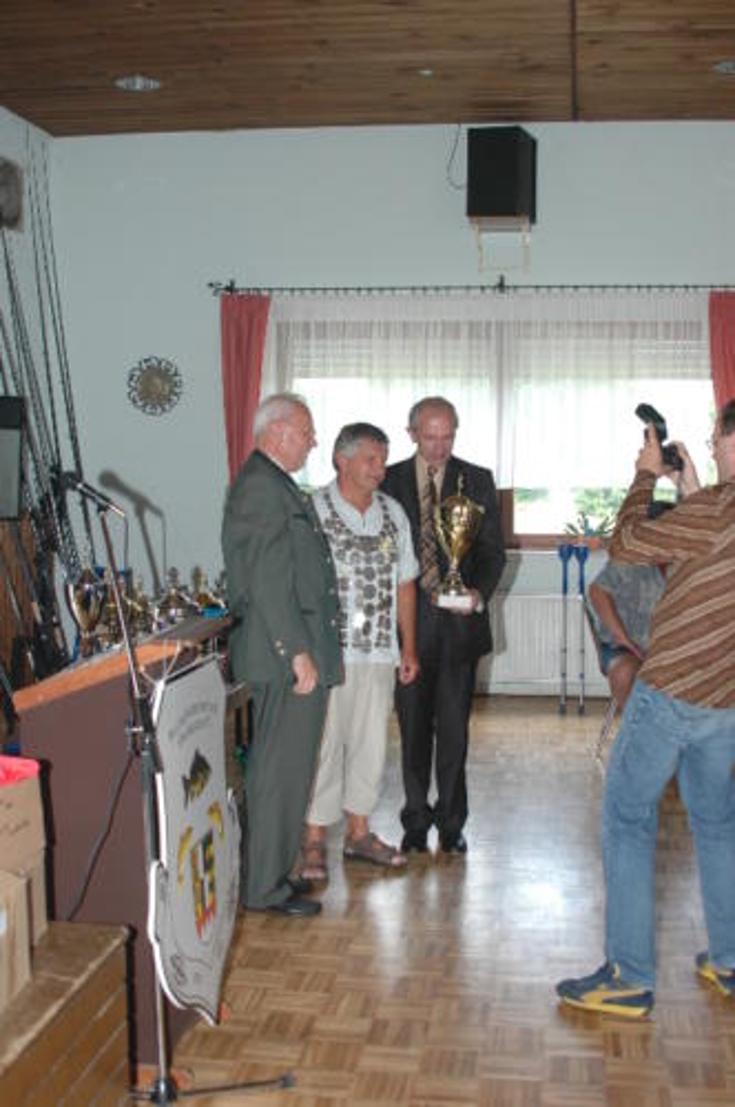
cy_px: 554
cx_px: 368
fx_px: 1290
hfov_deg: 31.8
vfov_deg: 46.5
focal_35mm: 42
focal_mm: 28
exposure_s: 1/80
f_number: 4.5
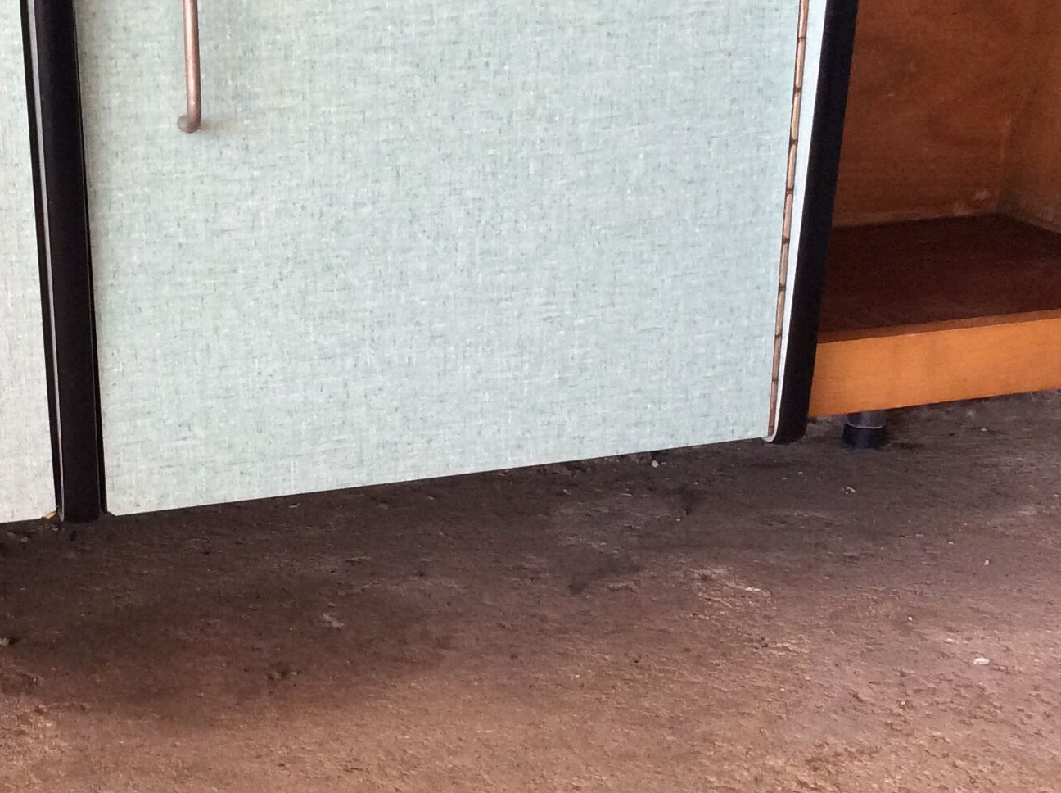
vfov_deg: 22.8
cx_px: 252
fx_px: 1959
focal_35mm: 64
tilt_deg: -22.2
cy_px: 522
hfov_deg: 29.8
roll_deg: +1.0
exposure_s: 1/25
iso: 100
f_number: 2.4
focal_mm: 3.3
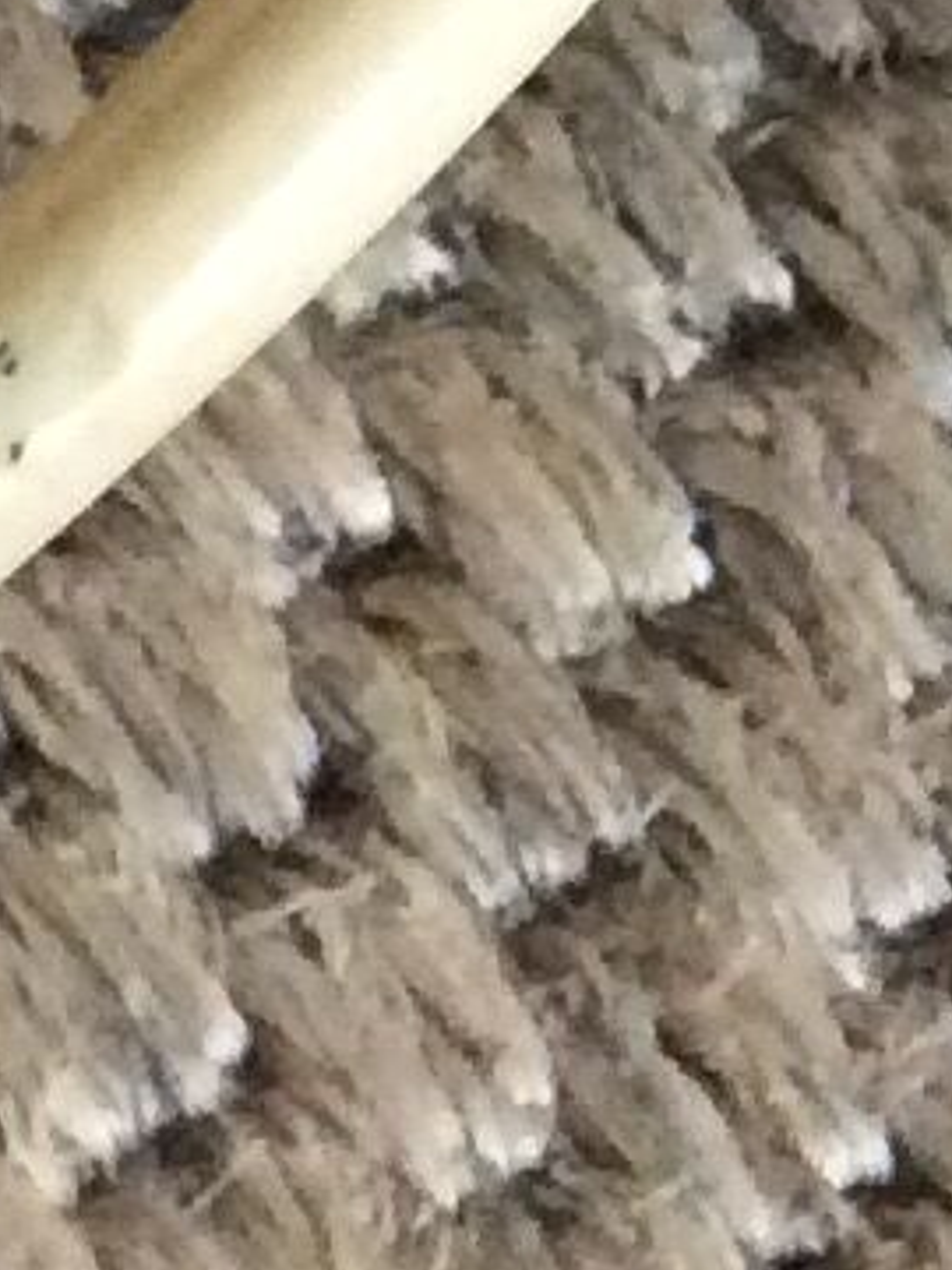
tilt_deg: -72.1
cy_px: 1979
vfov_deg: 8.4
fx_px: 8434
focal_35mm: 230
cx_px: -2020
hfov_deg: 5.9
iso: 320
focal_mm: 3.3
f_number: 2.4
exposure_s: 1/25
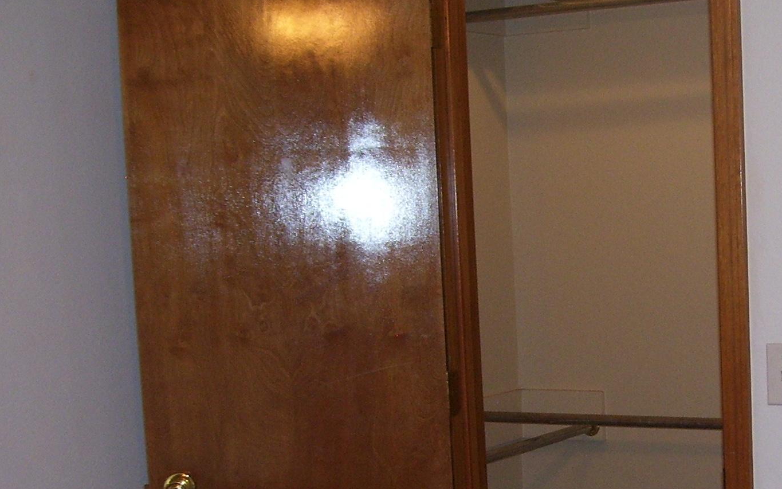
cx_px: 636
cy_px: 394
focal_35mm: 74
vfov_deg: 17.5
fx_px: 1577
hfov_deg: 27.3
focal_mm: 6
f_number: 2.7
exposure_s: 1/60
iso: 125
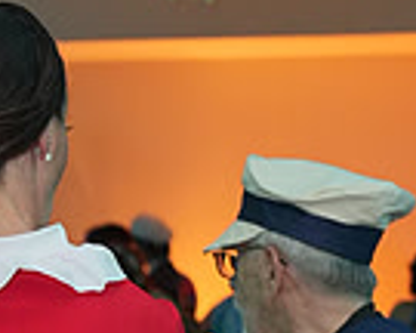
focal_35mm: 197
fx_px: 2425
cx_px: 202
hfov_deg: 9.8
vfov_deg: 7.6
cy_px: 586
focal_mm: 49
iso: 4000
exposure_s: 1/200
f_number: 4
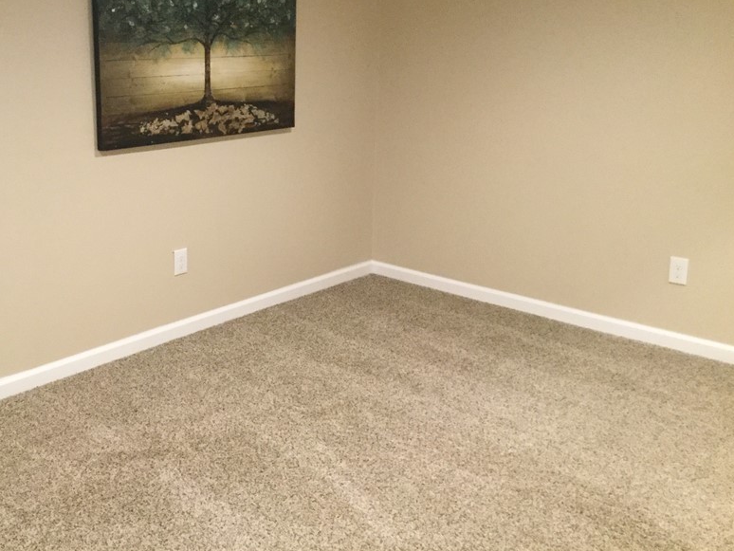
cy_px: 194
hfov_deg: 45.2
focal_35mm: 41
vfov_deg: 34.9
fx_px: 870
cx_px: 258
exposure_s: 1/24
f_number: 2.4
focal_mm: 3.3
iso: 250
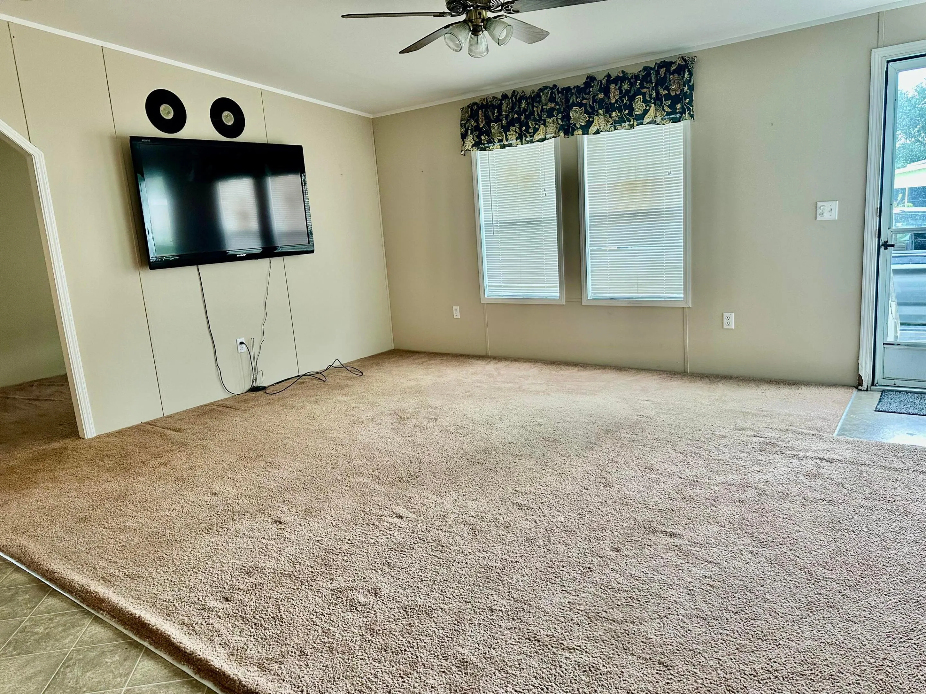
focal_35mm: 24
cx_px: 463
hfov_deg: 71.6
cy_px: 347
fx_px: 642
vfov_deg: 56.8
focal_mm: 6.86
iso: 200
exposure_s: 1/121
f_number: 1.78
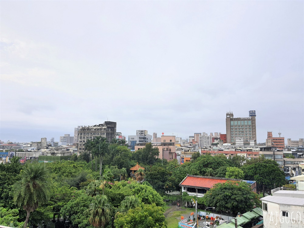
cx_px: 152
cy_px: 114
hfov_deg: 67.3
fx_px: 228
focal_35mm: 26
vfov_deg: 53.1
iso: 50
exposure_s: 1/1004
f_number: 1.7
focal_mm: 4.32
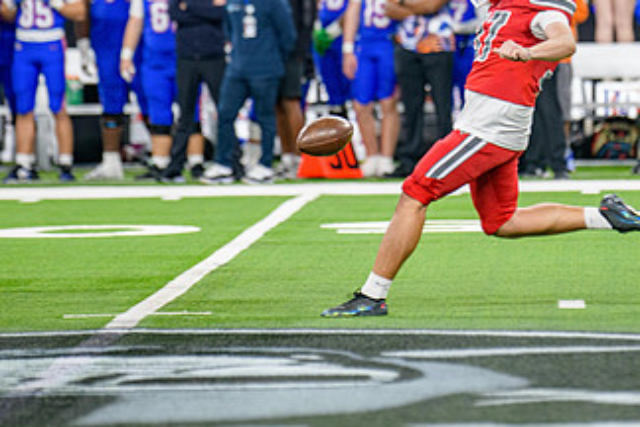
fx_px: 7964
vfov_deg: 3.1
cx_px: 462
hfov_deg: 4.6
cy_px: 92
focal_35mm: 448
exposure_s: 1/400
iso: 1000
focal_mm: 250
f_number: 2.8
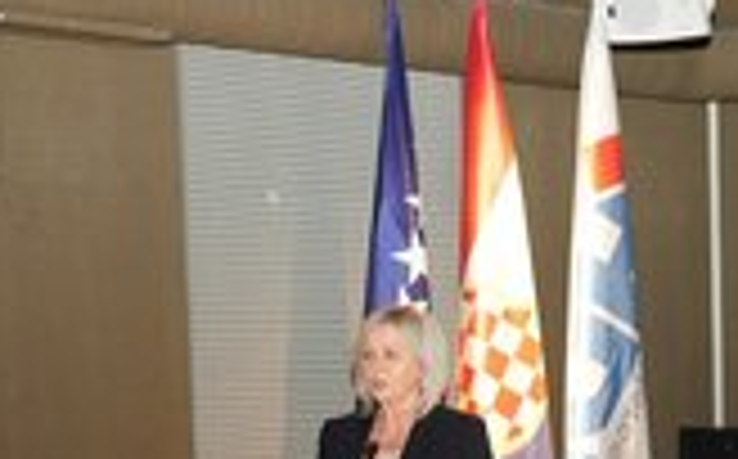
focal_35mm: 109
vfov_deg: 11.8
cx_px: 594
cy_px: 515
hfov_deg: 18.9
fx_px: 2189
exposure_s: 1/200
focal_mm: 35
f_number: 1.2
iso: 1250
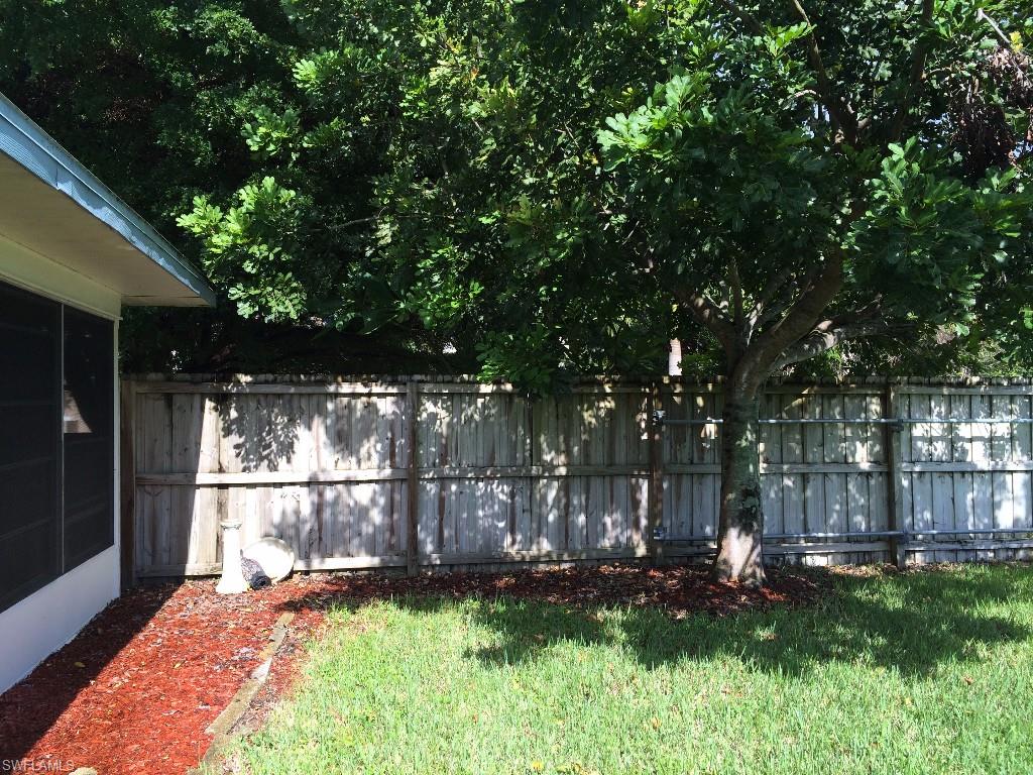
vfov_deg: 46.8
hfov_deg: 60.0
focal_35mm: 30
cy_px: 388
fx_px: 895
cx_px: 516
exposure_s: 1/855
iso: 32
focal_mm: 4.12
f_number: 2.2
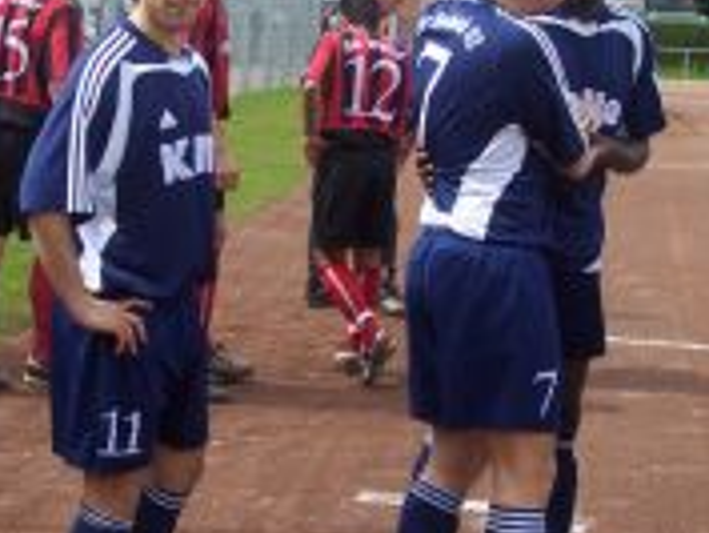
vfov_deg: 16.7
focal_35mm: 88
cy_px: 96
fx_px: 1804
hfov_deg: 22.1
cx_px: 212
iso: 100
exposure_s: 1/500
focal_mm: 8
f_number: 3.4
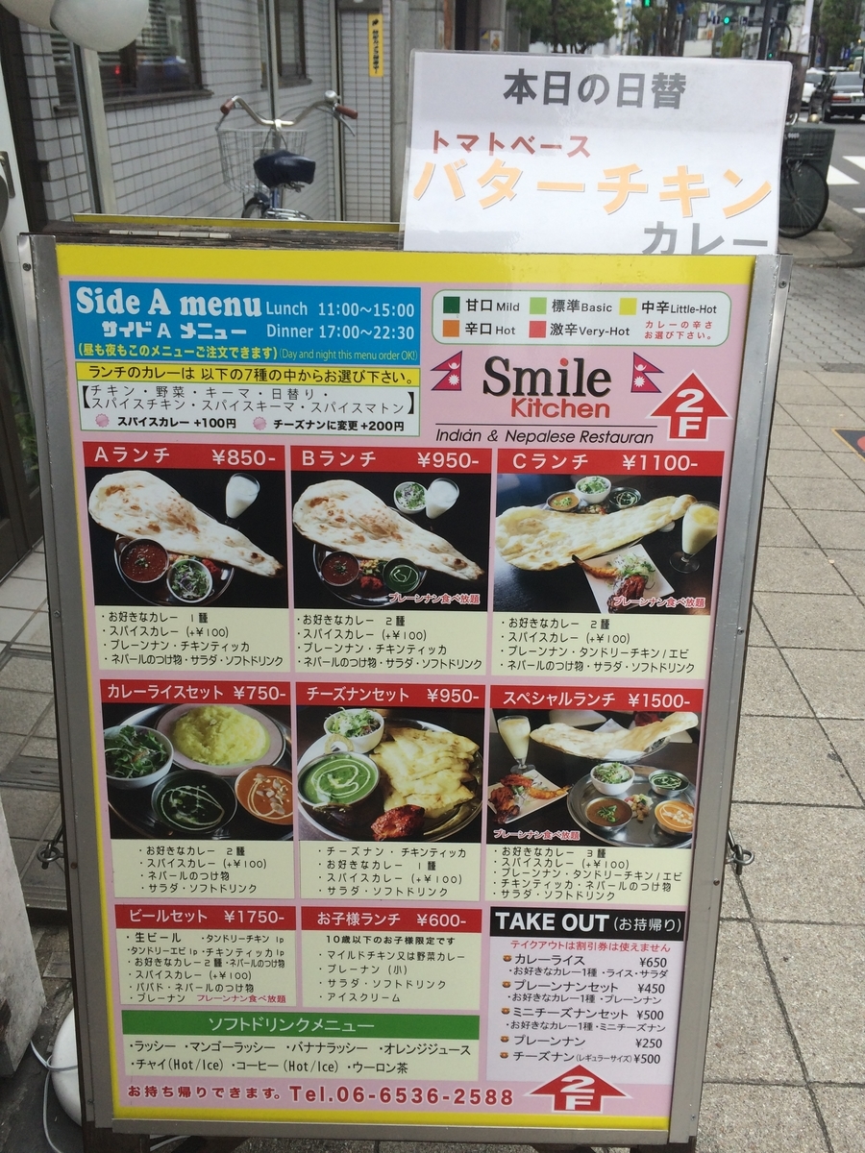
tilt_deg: -27.7
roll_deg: +1.6
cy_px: 576
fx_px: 966
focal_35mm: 29
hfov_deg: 48.2
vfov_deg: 61.7
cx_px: 432
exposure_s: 1/500
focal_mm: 4.15
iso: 32
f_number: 2.2
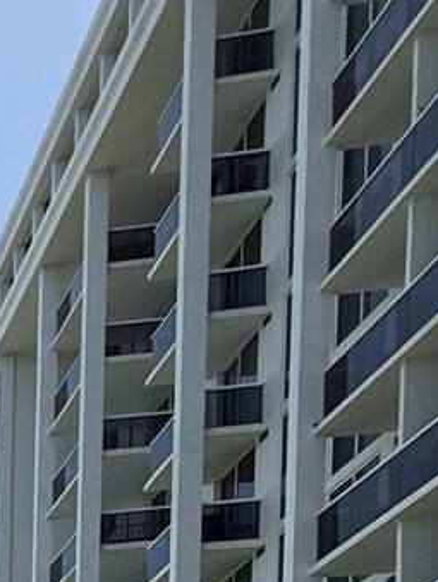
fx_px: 1111
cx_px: -544
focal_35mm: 66
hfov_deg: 15.4
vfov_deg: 19.7
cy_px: 1099
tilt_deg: -1.6
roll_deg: -0.2
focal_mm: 2.22
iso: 50
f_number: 2.2
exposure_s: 1/2237
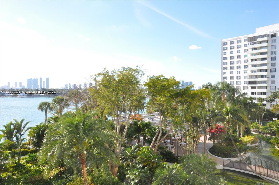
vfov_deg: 41.6
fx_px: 244
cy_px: 92
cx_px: 140
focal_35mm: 32
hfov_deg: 59.6
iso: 1600
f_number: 25
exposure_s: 1/200
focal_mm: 21
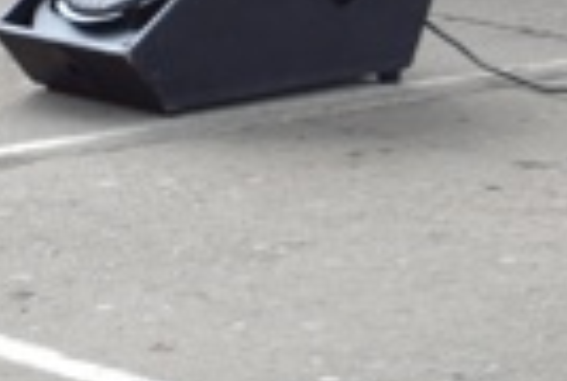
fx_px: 5035
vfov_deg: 4.3
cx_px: -423
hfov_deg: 6.3
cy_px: -269
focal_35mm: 319
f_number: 8
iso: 400
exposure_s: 1/250
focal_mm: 52
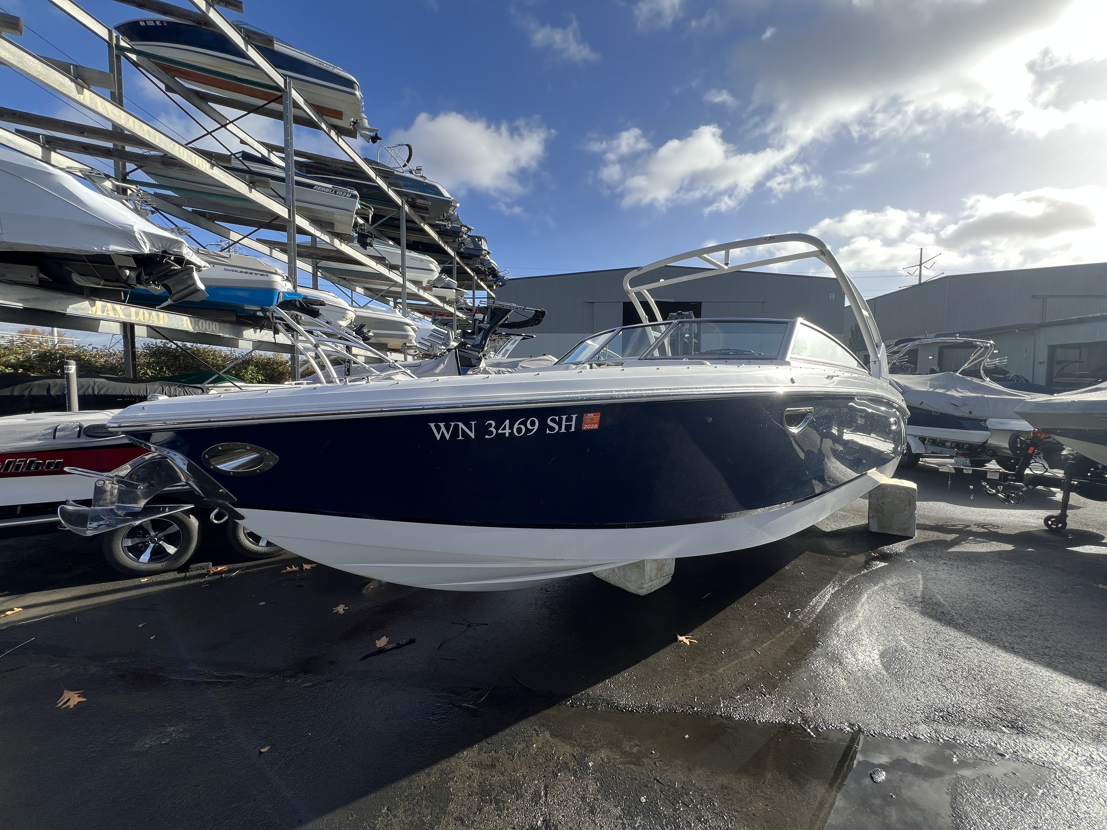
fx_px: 416
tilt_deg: -4.3
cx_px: 554
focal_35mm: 13
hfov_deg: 106.2
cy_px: 415
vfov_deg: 89.9
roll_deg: -0.1
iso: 32
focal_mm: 1.57
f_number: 1.8
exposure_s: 1/686
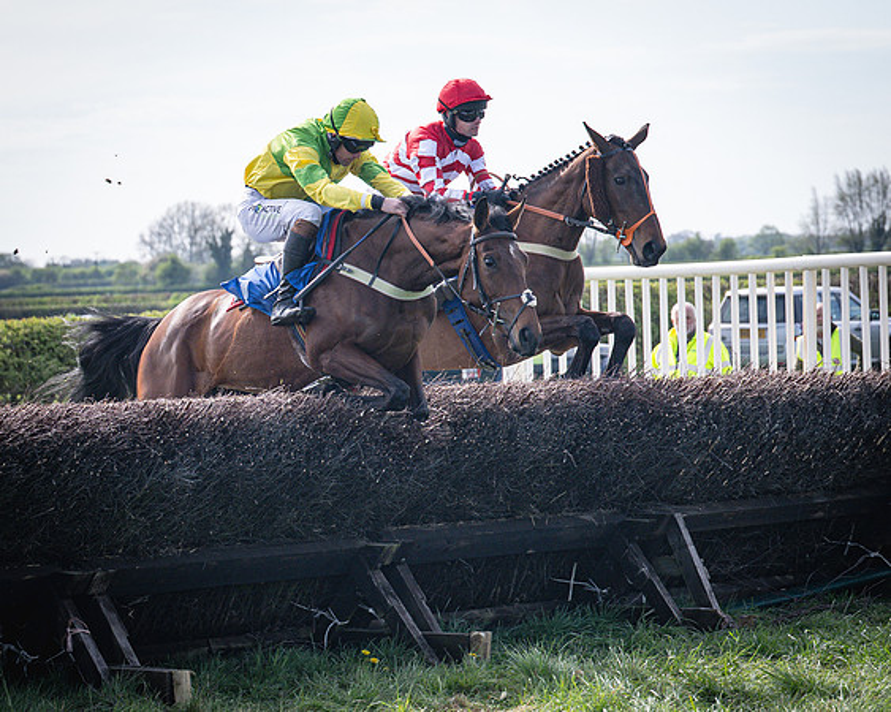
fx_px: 3579
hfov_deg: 14.2
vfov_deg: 11.4
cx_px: 418
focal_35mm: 136
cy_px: 343
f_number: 4
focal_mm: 70
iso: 400
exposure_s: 1/2000
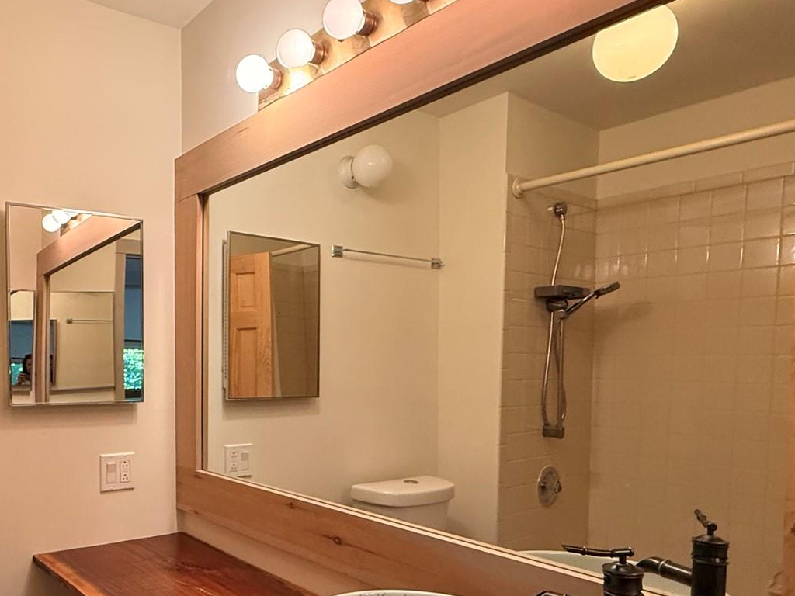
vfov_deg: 49.0
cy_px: 393
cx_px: 203
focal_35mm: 28
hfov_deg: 60.1
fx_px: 643
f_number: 2.2
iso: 320
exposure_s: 1/120
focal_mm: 2.22
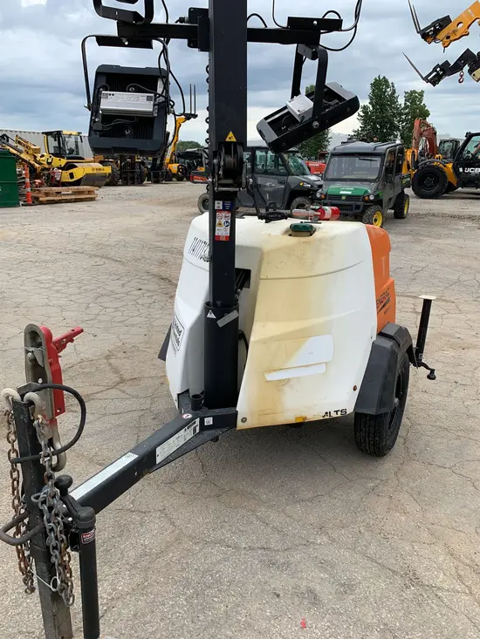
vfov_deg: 67.3
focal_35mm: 26
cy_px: 320
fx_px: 481
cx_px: 240
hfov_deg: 53.1
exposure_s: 1/1136
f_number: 1.8
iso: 25
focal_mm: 4.25
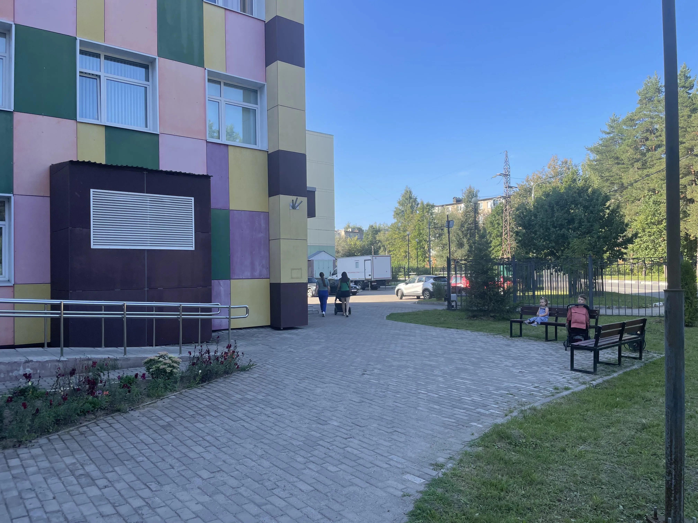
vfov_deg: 53.1
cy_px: 262
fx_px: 524
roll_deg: +1.5
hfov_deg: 67.3
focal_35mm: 26
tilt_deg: +1.4
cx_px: 349
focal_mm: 4.2
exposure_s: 1/940
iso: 32
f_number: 1.6
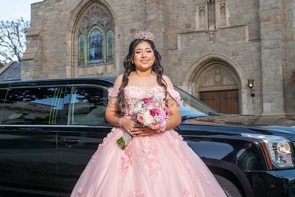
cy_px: 98
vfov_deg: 24.6
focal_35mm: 55
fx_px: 451
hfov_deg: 36.2
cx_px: 148
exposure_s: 1/200
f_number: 5
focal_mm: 55
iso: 200
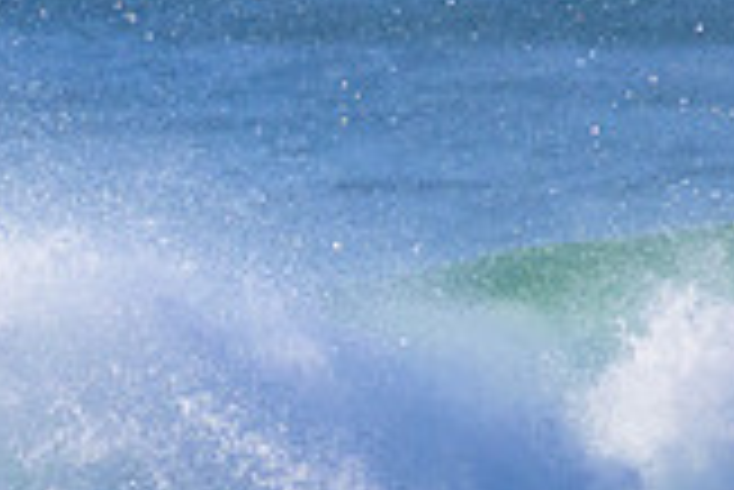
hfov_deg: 0.7
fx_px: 57955
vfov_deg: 0.5
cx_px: -306
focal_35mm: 2840
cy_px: 573
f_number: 11
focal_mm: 800
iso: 2000
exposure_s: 1/2000
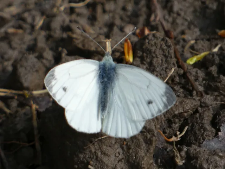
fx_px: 6344
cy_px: 84
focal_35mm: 976
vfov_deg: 1.5
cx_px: 112
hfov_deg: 2.0
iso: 80
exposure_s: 1/200
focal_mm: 174.8
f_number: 5.6
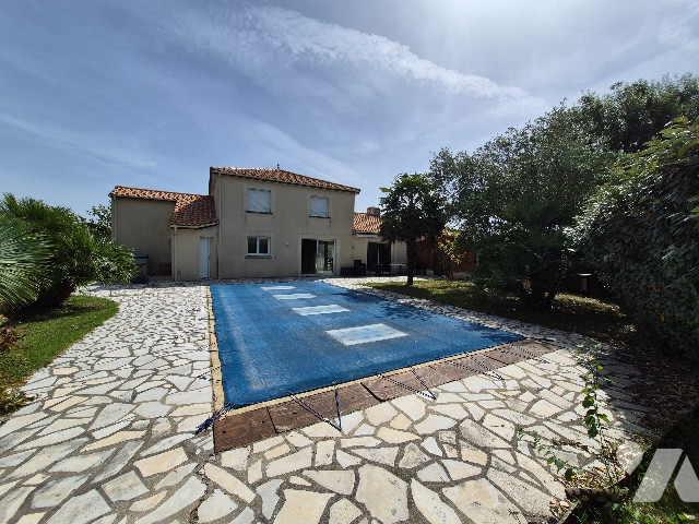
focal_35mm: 13
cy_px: 262
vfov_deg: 89.9
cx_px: 350
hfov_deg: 106.2
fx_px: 263
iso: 40
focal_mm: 1.74
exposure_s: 1/3952
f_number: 2.2
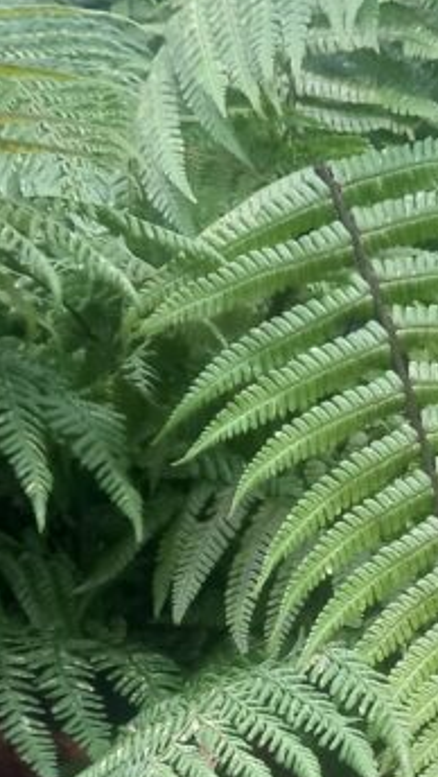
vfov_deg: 25.0
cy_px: 768
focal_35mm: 81
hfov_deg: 14.9
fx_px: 1669
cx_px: 307
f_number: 2
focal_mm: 4.6
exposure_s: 1/50
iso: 100
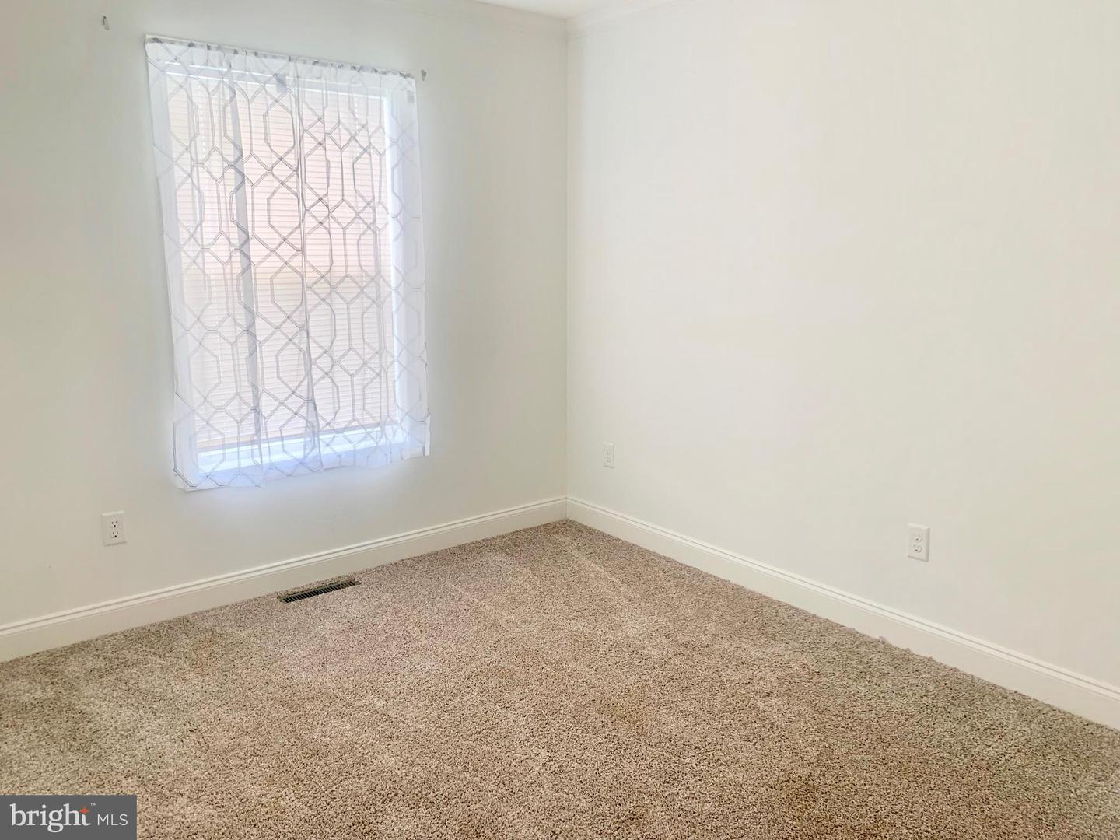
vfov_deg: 53.1
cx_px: 560
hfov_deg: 67.3
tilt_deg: -10.5
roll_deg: -0.5
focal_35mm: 26
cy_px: 420
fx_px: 841
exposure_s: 1/60
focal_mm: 4.25
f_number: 1.8
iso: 80
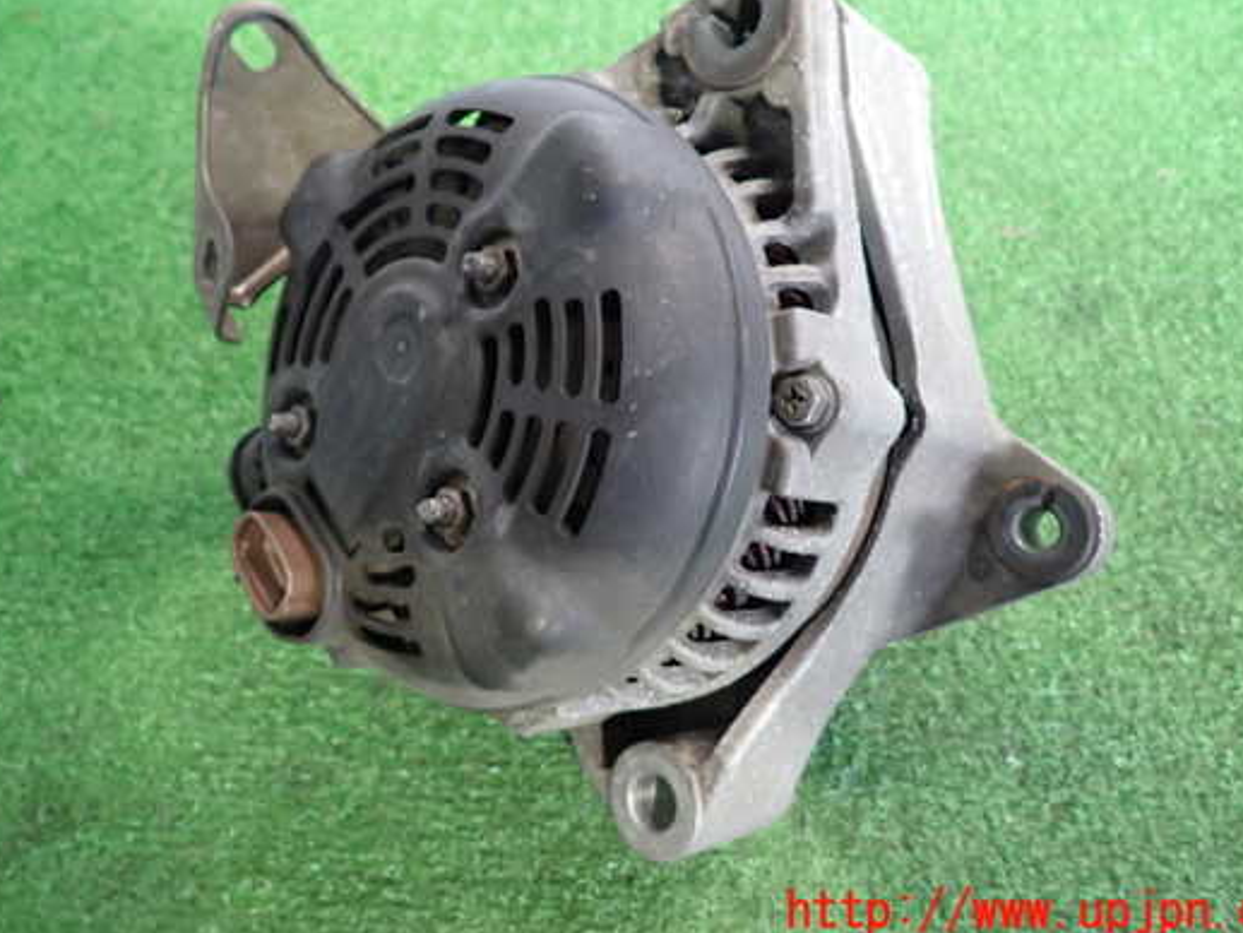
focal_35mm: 29
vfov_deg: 48.1
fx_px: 1042
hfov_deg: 61.6
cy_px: 402
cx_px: 608
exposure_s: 1/30
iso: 500
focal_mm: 4.5
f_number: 2
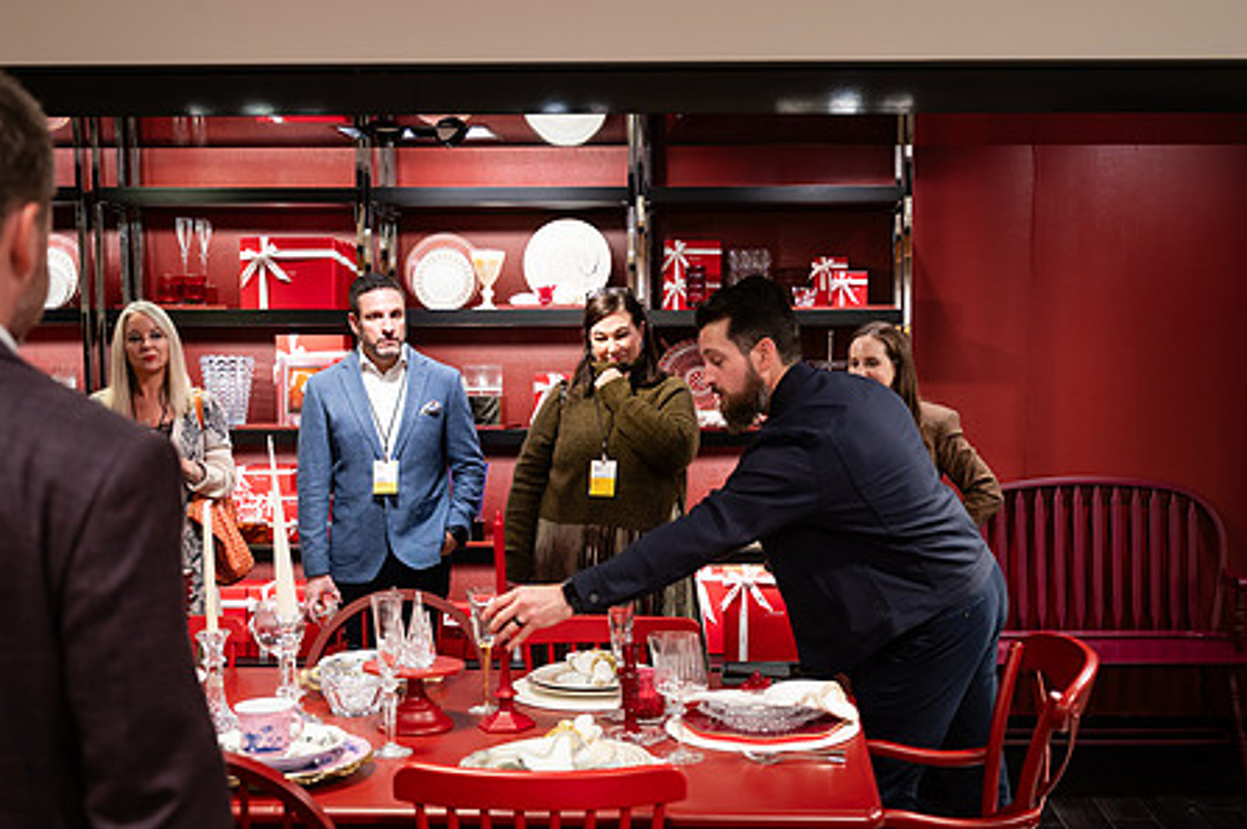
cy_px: 511
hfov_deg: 45.3
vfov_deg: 31.0
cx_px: 723
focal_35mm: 43
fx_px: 1488
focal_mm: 32.5
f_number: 3.2
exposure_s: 1/160
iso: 640
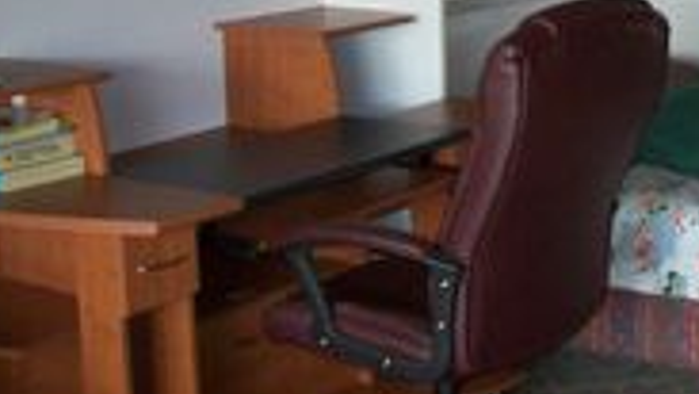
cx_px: 592
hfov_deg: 25.6
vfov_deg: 14.7
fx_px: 1502
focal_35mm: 81
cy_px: 4
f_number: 2.8
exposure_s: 1/64
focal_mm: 6.2
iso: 200
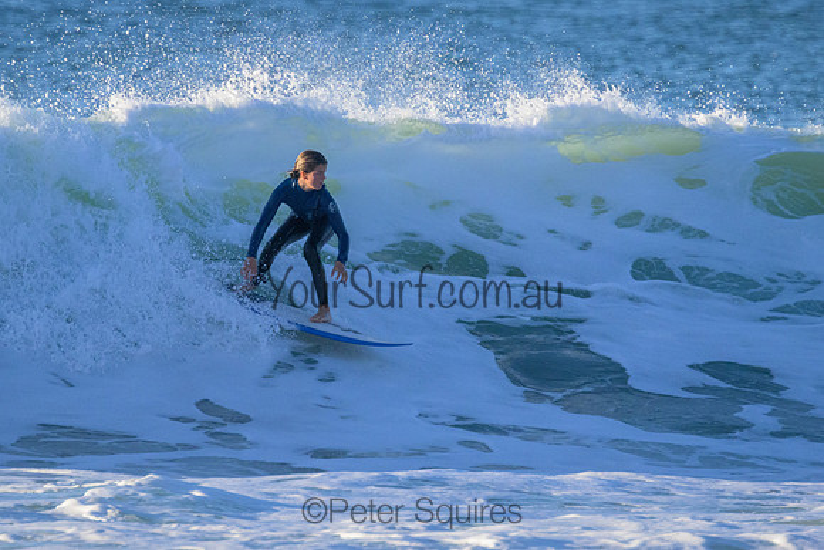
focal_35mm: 1062
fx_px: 24321
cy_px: 206
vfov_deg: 1.3
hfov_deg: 1.9
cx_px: 398
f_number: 11
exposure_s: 1/2000
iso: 4000
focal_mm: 800
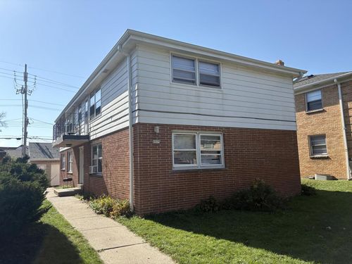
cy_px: 132
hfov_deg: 67.3
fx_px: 264
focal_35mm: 26
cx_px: 176
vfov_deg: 53.1
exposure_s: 1/2747
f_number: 1.6
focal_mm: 5.96
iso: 50
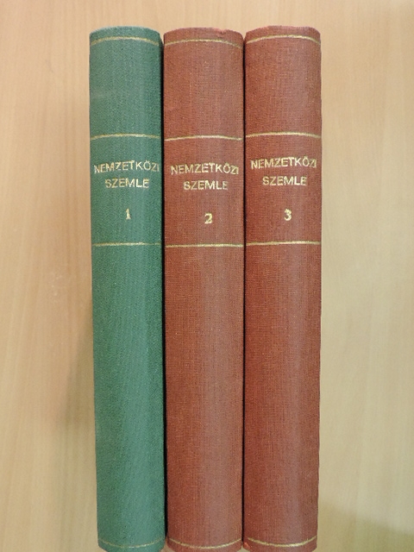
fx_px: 526
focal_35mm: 33
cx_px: 207
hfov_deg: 42.9
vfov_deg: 55.4
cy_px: 276
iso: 1250
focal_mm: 5.8
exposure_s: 1/60
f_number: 3.2
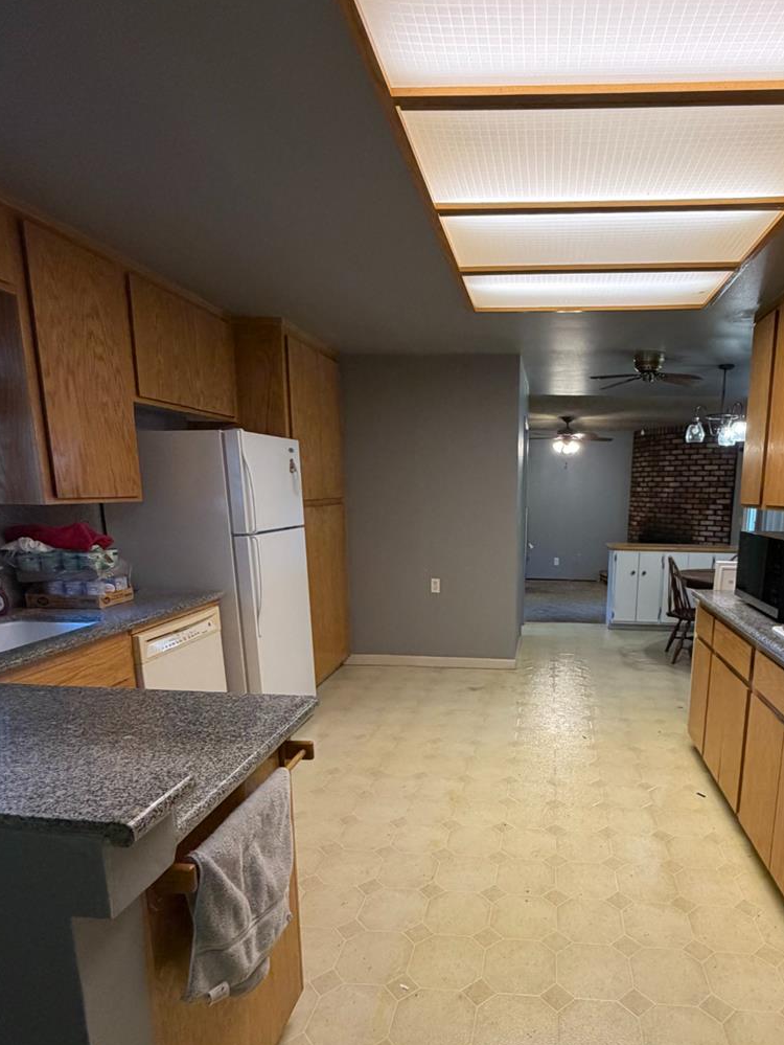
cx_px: 510
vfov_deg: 78.2
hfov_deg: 62.2
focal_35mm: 21
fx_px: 634
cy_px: 621
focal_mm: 2.22
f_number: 2.2
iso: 250
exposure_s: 1/60
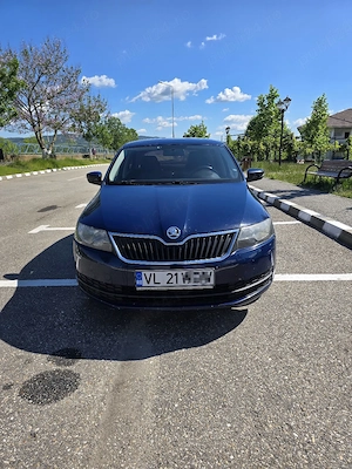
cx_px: 176
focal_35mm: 23
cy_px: 234
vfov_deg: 73.9
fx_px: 312
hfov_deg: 58.9
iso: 12
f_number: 1.7
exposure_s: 1/769
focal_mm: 6.3
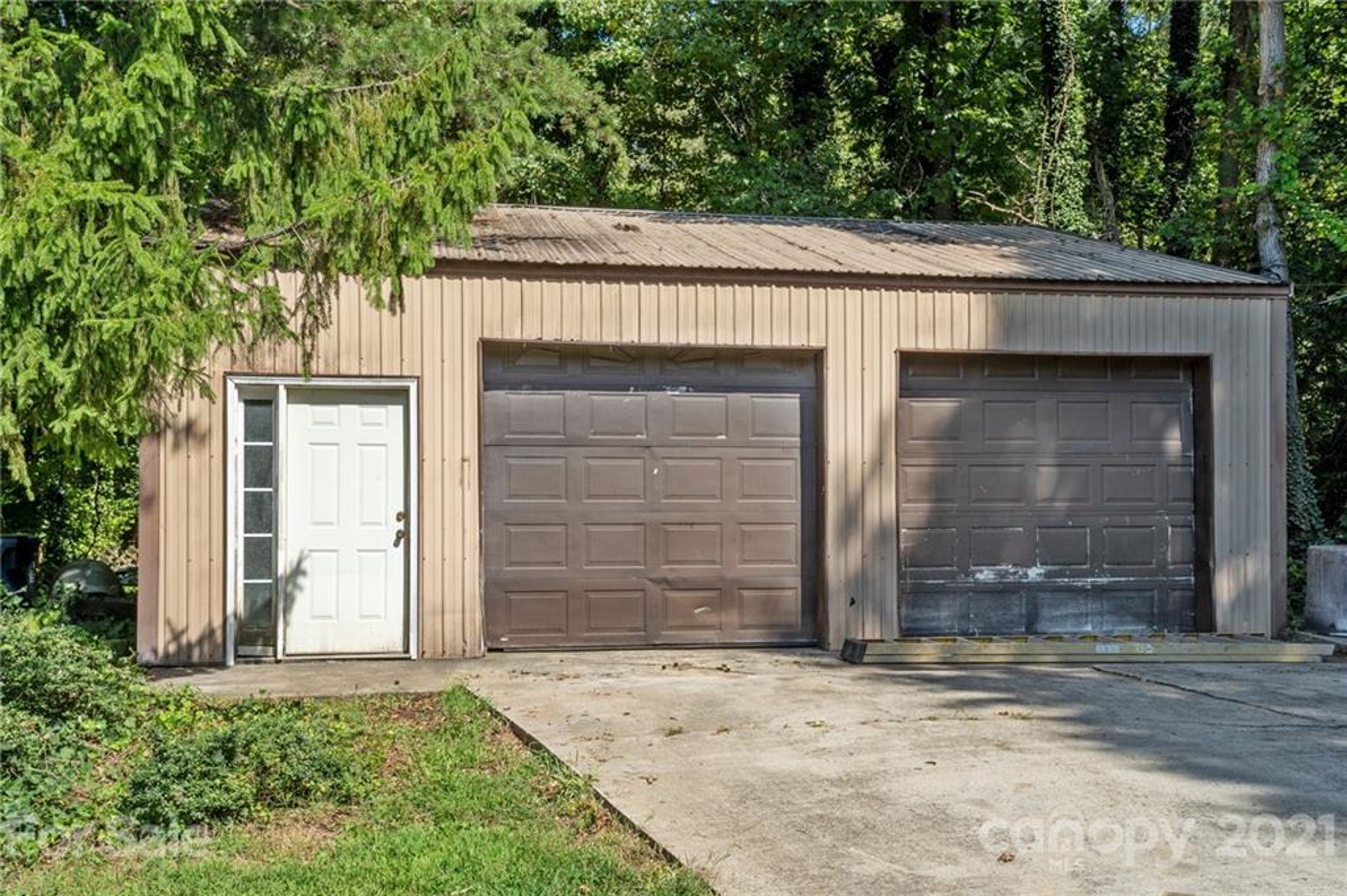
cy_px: 448
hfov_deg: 54.5
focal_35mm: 35
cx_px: 674
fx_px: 1308
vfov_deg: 37.8
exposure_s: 1/125
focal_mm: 35
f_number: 10
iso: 100
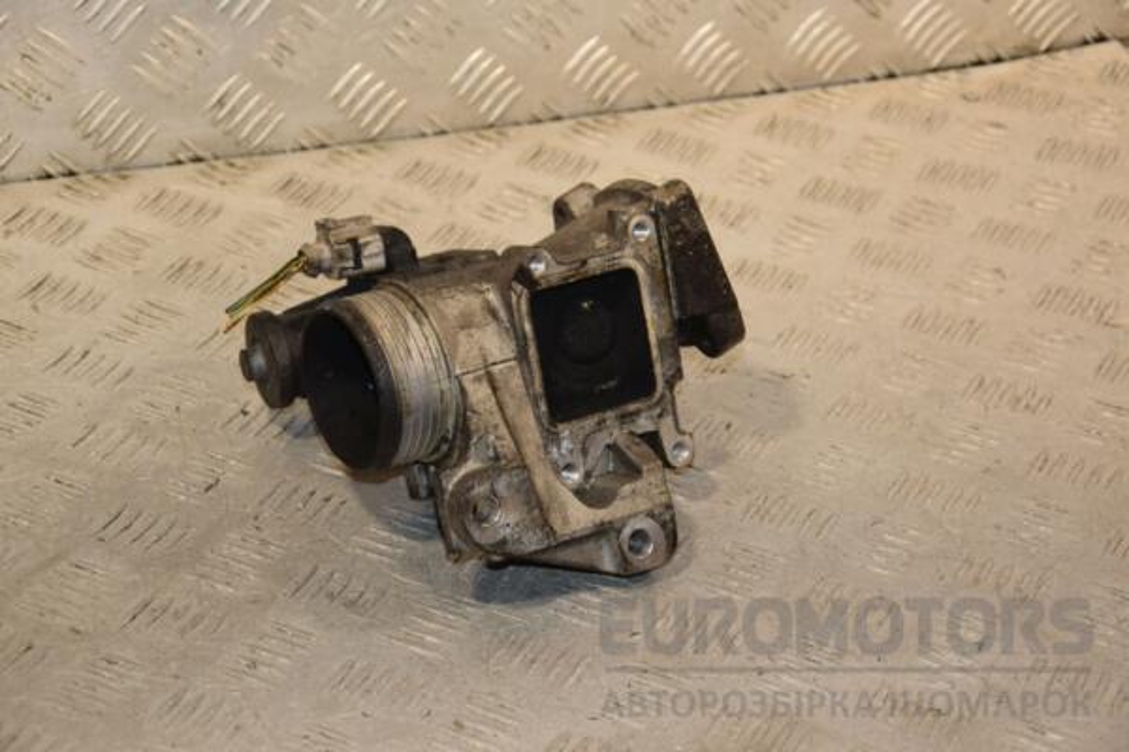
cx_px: 564
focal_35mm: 87
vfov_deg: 15.7
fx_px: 2728
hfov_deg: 23.4
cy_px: 376
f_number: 5.6
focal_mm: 58
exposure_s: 1/200
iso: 800
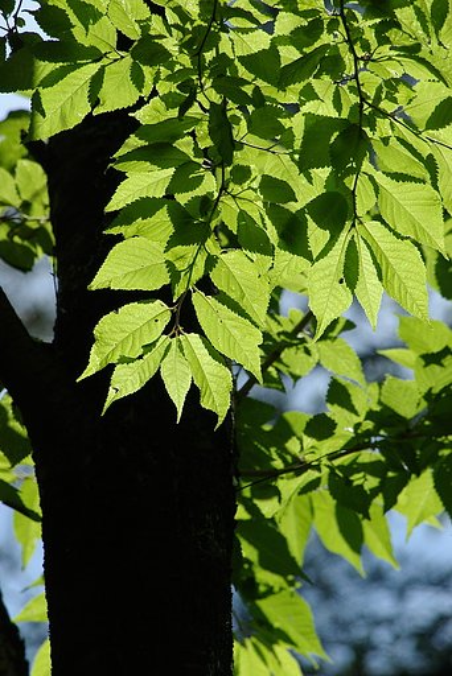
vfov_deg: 6.9
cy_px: 338
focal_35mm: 300
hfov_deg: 4.6
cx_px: 226
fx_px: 5642
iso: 200
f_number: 8
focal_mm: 200
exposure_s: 1/400
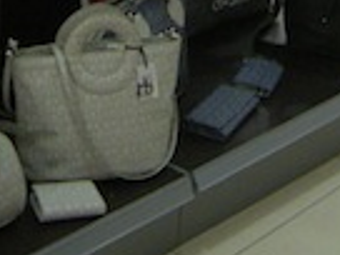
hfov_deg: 14.8
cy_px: -265
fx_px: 1297
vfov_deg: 10.3
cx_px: 55
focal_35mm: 132
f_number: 2.8
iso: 288
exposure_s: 1/57.6
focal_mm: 4.7
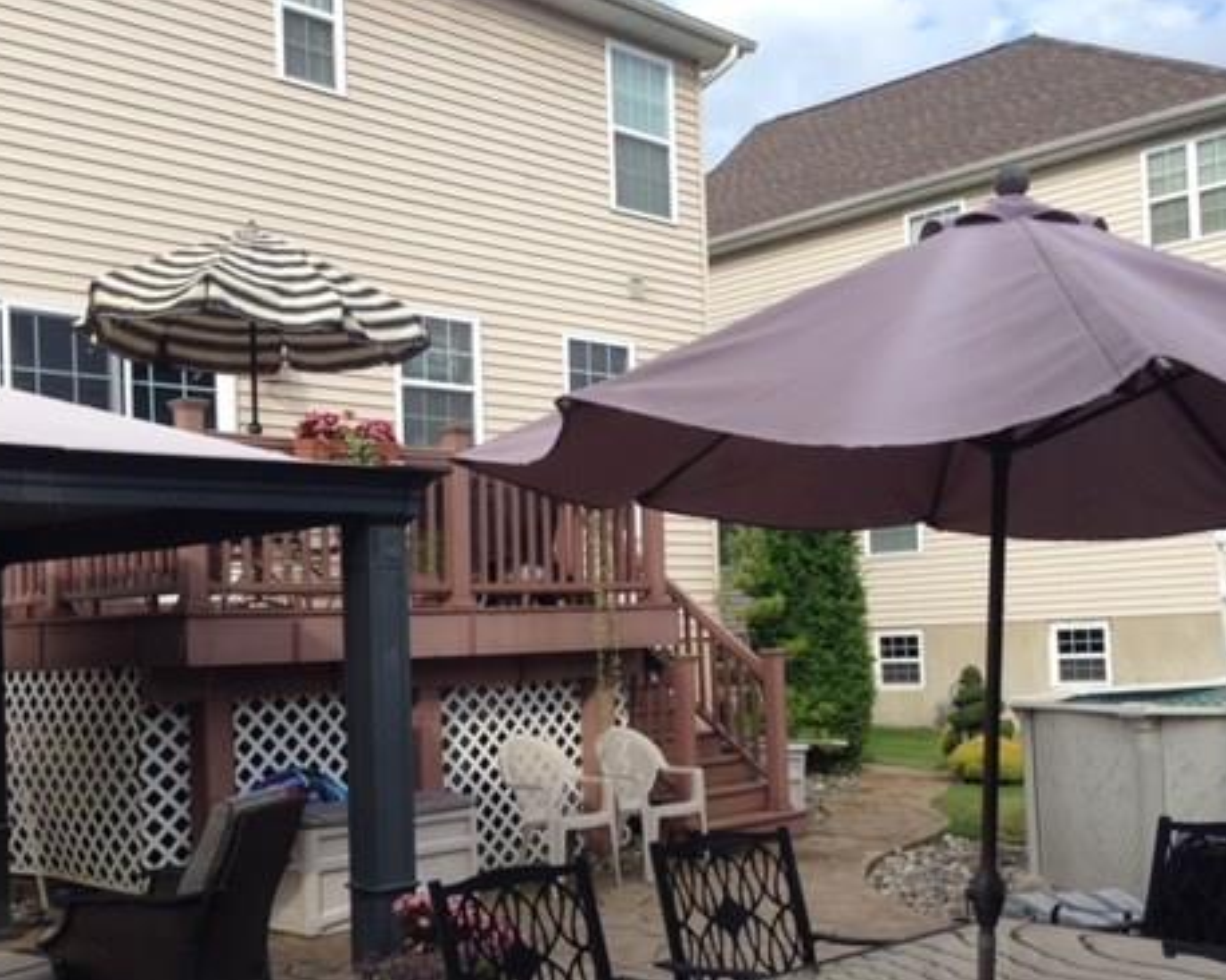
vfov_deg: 33.2
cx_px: 605
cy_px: 616
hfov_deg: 41.2
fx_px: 1632
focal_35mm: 45
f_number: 2.4
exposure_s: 1/874
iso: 50
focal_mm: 4.12
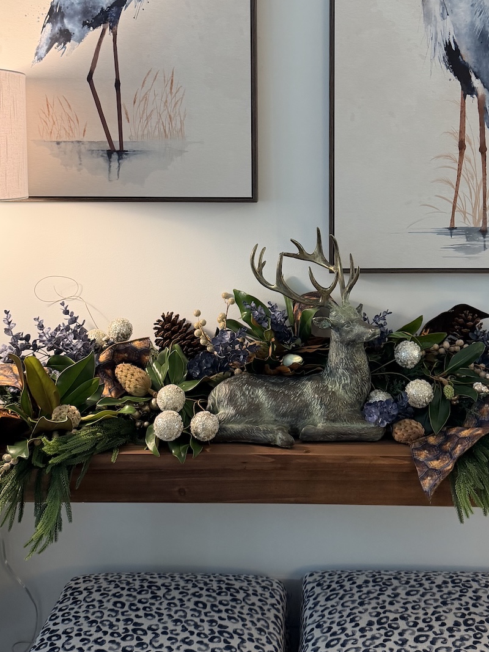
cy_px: 232
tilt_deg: -6.7
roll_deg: +0.8
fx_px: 848
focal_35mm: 45
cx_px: 282
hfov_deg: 32.1
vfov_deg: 41.7
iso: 160
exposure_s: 1/60
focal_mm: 6.76
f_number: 1.78
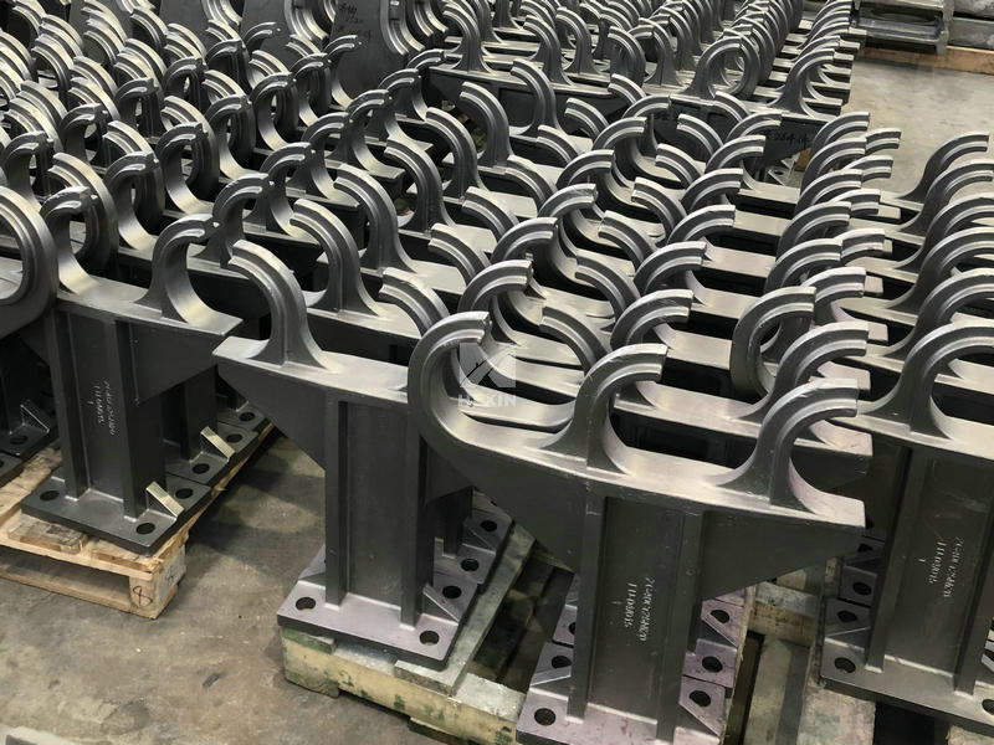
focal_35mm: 28
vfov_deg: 49.7
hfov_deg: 63.4
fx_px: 804
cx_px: 497
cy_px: 372
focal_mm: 3.99
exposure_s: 1/17
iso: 64
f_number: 1.8
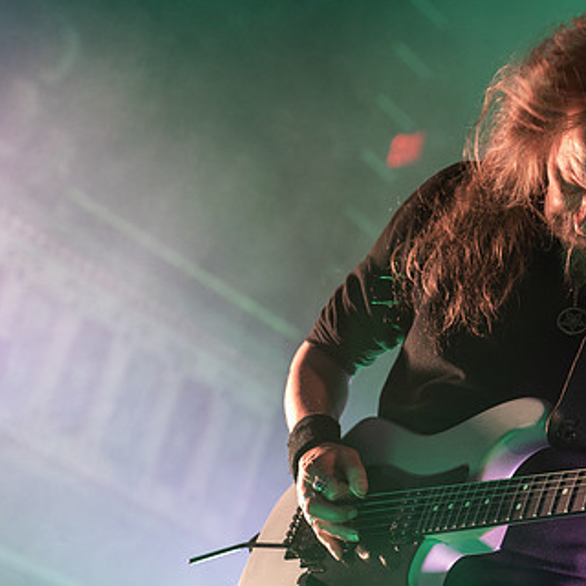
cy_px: 280
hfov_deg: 16.3
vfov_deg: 16.6
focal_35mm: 105
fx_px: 2011
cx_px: 558
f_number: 3.2
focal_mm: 62
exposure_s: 1/320
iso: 2000
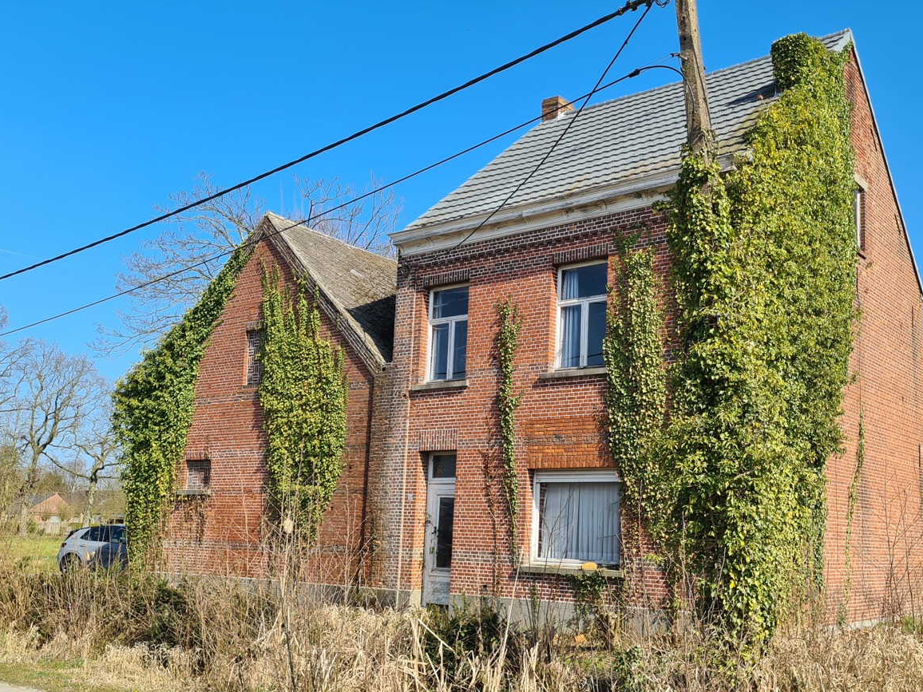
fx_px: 960
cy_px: 409
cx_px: 572
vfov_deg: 39.5
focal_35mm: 36
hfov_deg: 50.9
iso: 50
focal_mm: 5.4
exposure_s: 1/1612
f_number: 1.8
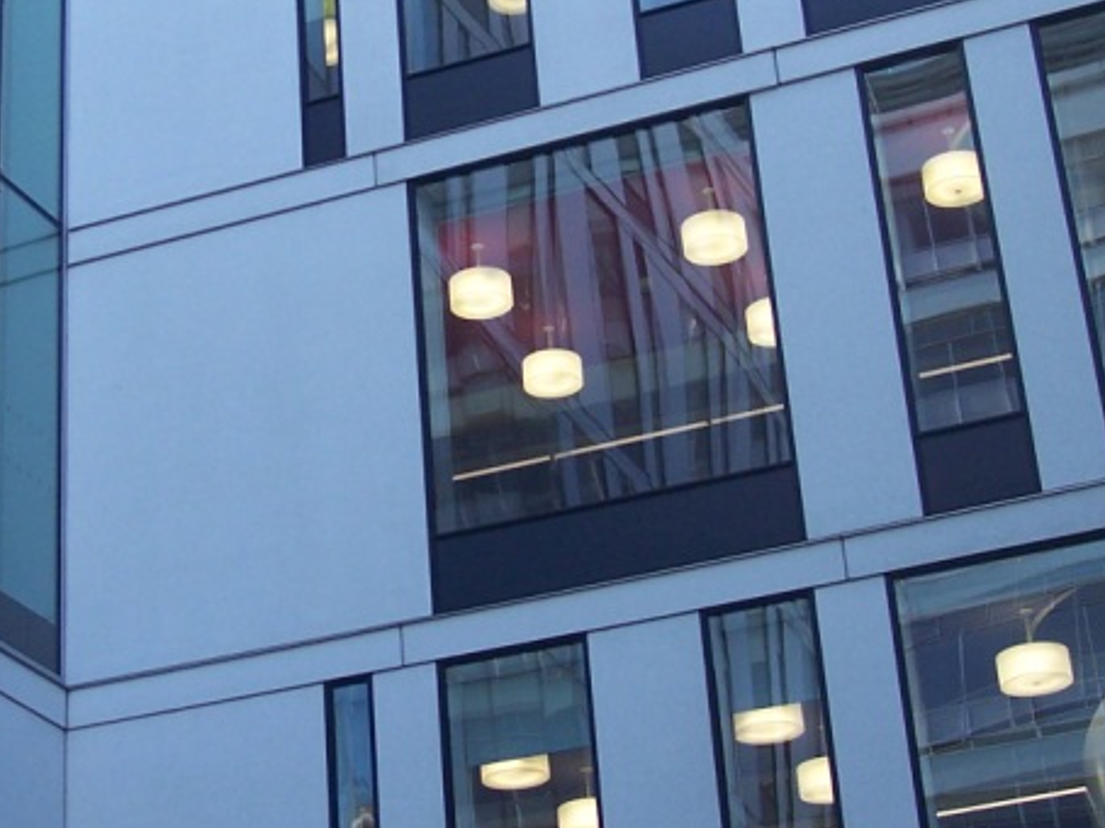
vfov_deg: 16.6
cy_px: 100
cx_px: 246
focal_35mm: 88
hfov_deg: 22.0
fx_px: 2808
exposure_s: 1/180
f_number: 3.4
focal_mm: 8
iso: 100
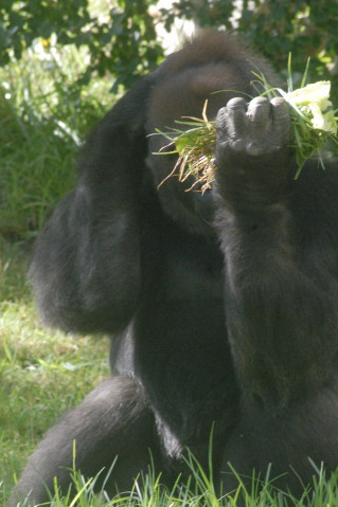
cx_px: 186
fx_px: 5834
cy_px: 305
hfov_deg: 3.3
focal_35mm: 414
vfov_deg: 5.0
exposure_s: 1/125
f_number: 13
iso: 1600
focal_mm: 220
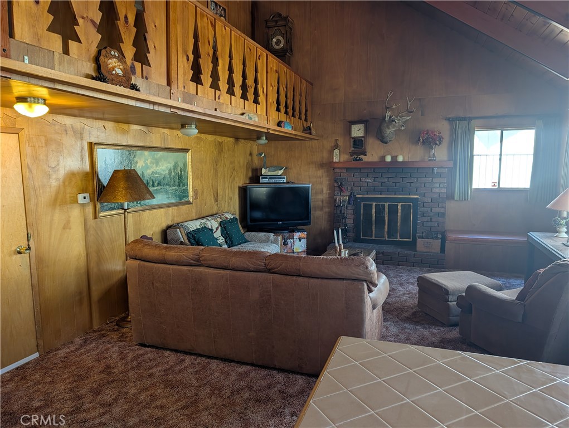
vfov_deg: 56.9
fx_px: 395
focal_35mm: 24
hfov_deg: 71.5
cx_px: 284
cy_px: 214
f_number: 1.68
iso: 129
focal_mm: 6.9
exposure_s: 1/130
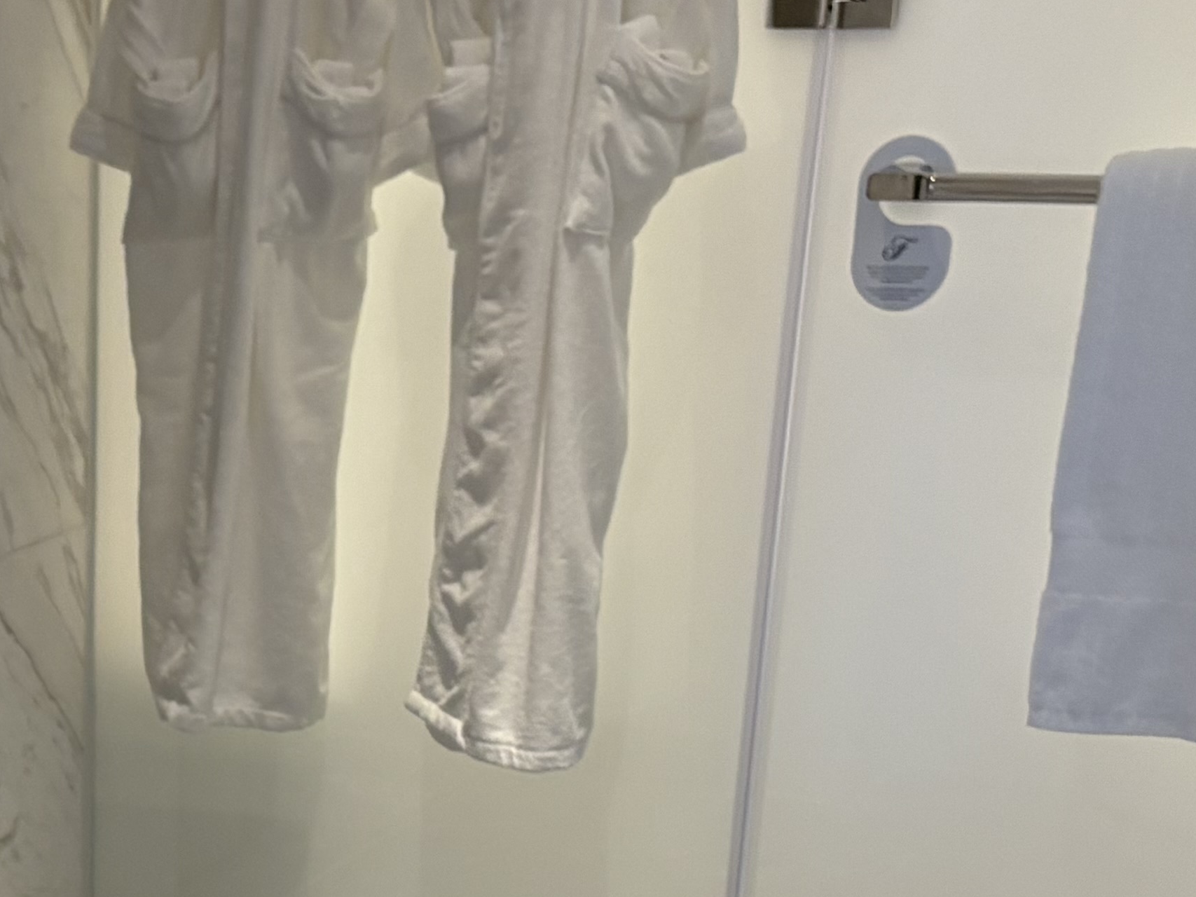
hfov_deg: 20.6
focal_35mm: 87
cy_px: 1184
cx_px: -337
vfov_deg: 16.0
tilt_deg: -26.8
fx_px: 3006
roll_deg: +4.1
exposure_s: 1/50
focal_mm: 5.96
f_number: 1.6
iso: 125
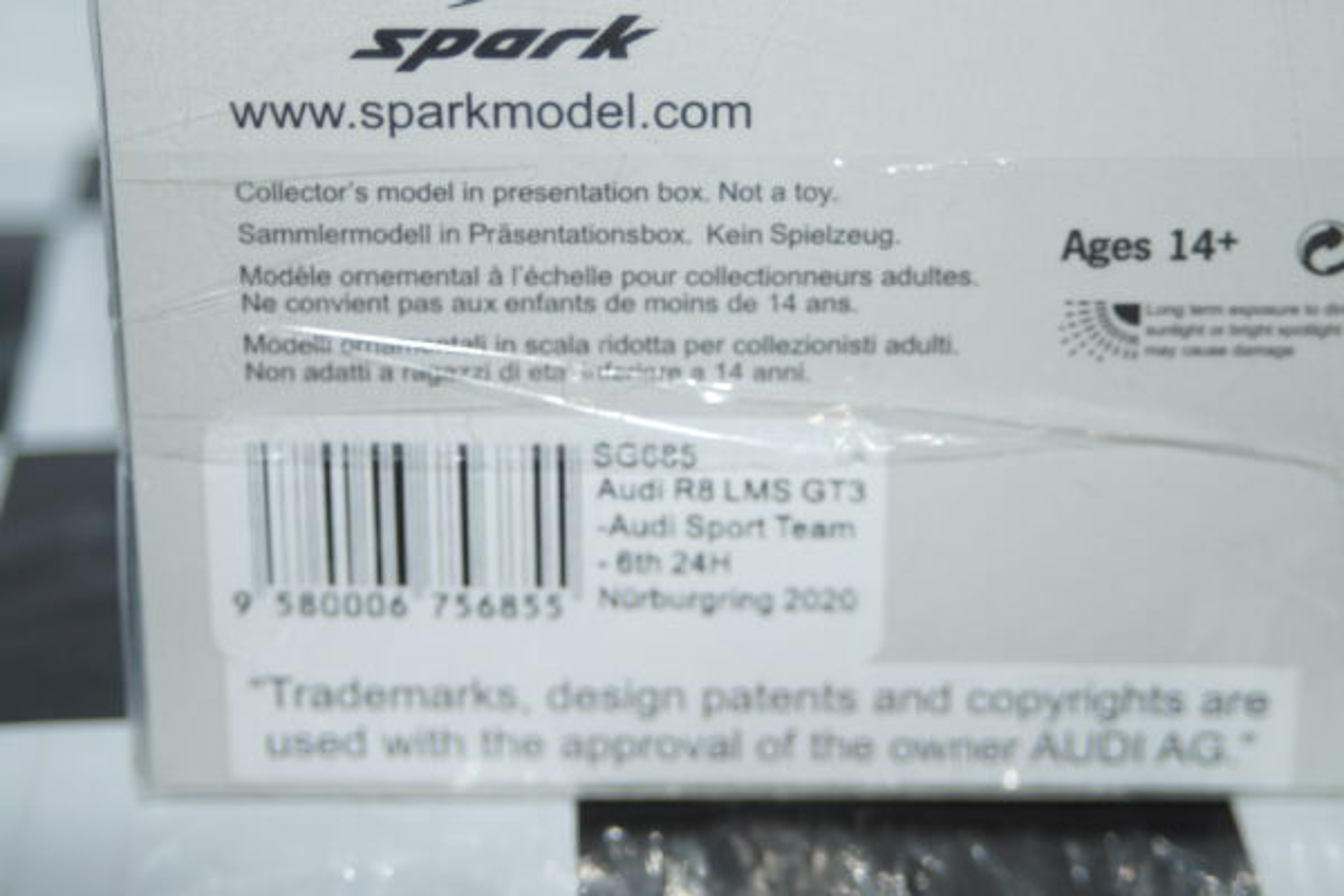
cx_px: 672
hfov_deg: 19.5
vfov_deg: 13.0
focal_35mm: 105
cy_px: 448
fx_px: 3920
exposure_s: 1/80
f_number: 5.6
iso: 250
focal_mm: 70
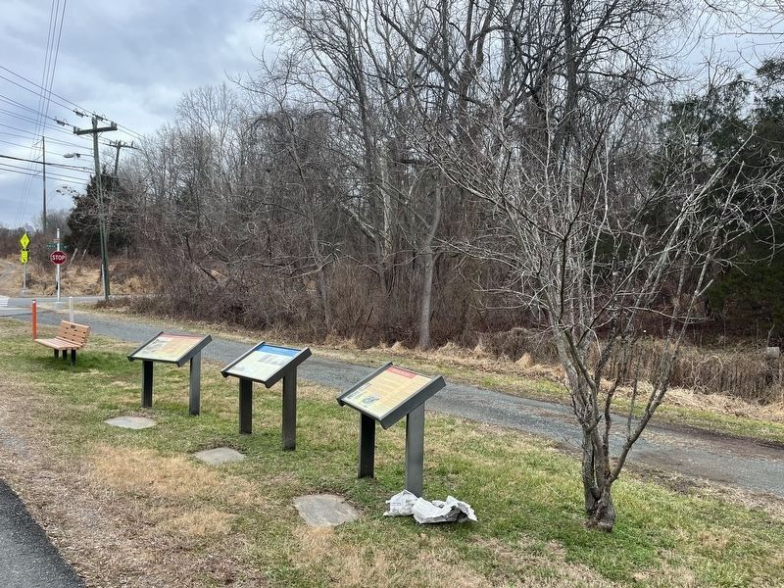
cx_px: 392
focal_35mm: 26
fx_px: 589
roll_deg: -1.4
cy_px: 294
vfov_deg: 53.1
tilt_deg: +1.8
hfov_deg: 67.3
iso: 50
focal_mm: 5.1
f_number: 1.6
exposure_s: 1/477
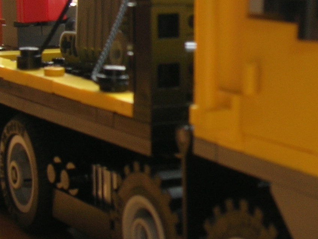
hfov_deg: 18.6
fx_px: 956
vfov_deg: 14.2
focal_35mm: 104
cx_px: 288
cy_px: 47
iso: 50
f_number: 4.9
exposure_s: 1/21.8
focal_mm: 5.7
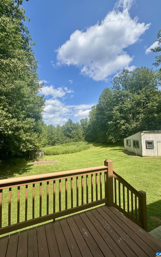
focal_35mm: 15
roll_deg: +0.2
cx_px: 71
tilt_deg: +4.5
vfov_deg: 101.5
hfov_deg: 74.5
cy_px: 128
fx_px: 105
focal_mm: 2.22
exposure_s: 1/1832
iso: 40
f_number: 2.2
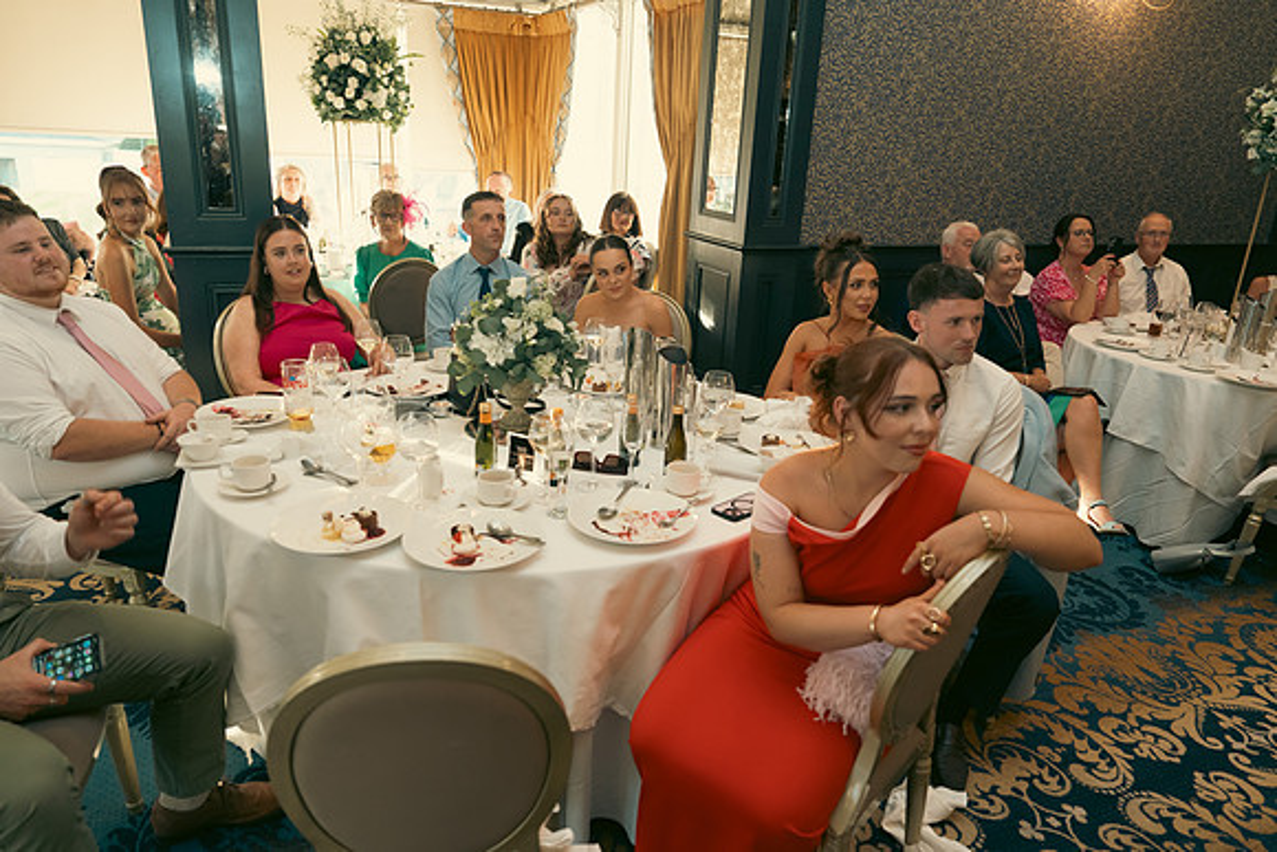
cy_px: 426
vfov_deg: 53.2
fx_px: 851
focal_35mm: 24
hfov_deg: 73.7
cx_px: 638
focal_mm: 24
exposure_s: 1/160
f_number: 3.5
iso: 1600
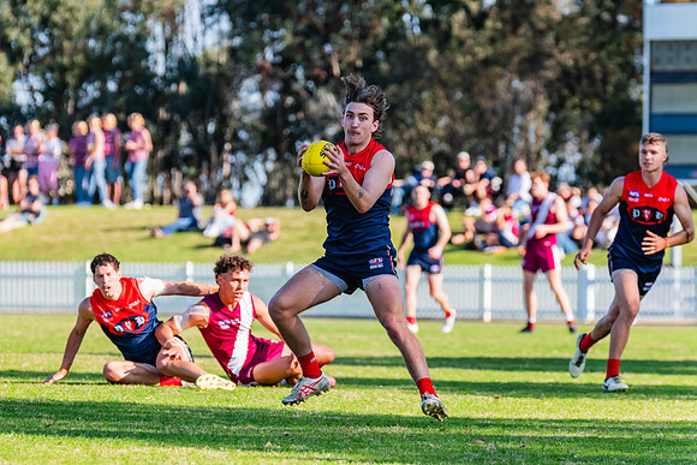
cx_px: 268
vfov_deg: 4.1
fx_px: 6447
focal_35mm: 333
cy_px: 179
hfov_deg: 6.2
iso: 800
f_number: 7.1
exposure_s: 1/1600
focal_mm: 270
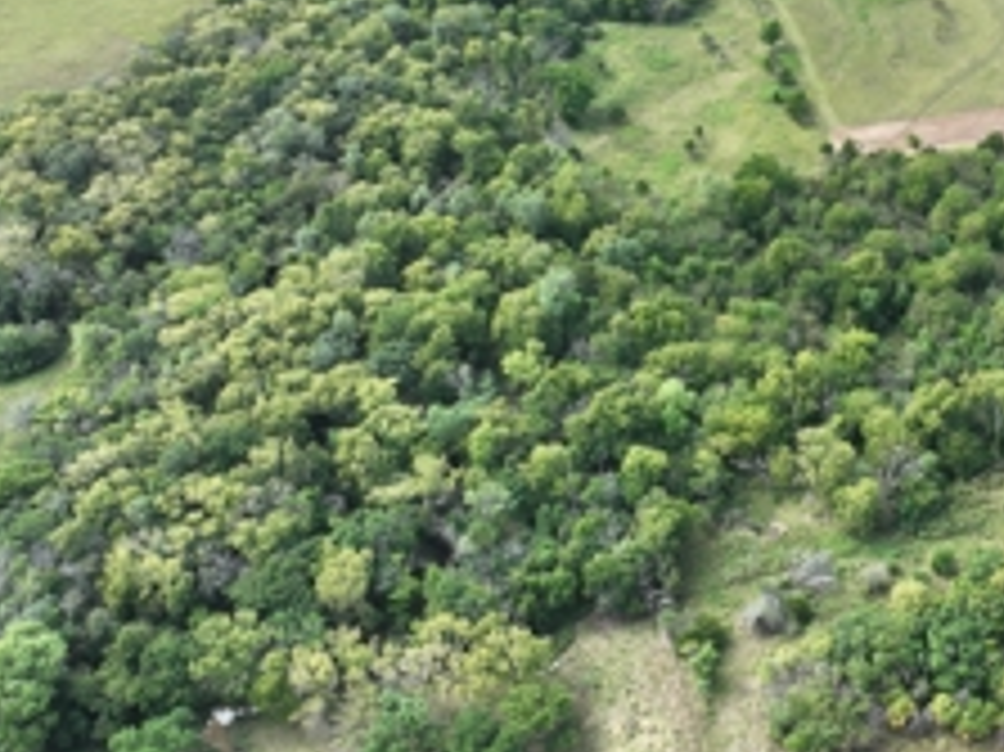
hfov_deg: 41.1
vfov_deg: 33.1
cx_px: 869
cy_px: 225
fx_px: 1246
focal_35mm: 43
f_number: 2.8
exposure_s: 1/240
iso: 100
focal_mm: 12.29
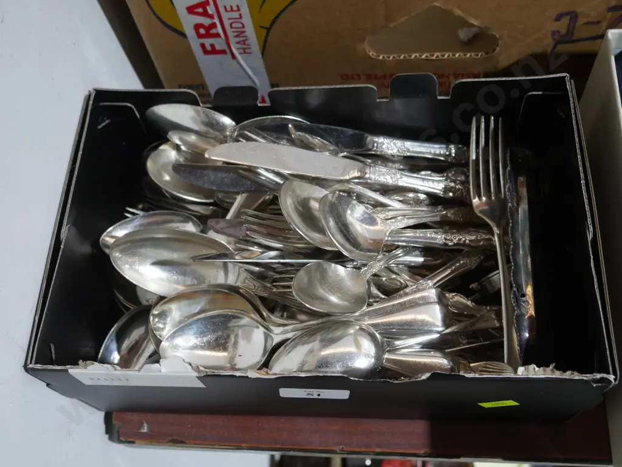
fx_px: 719
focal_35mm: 40
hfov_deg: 46.8
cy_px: 234
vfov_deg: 36.0
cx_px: 311
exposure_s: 1/60
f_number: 4.4
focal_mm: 20
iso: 1600
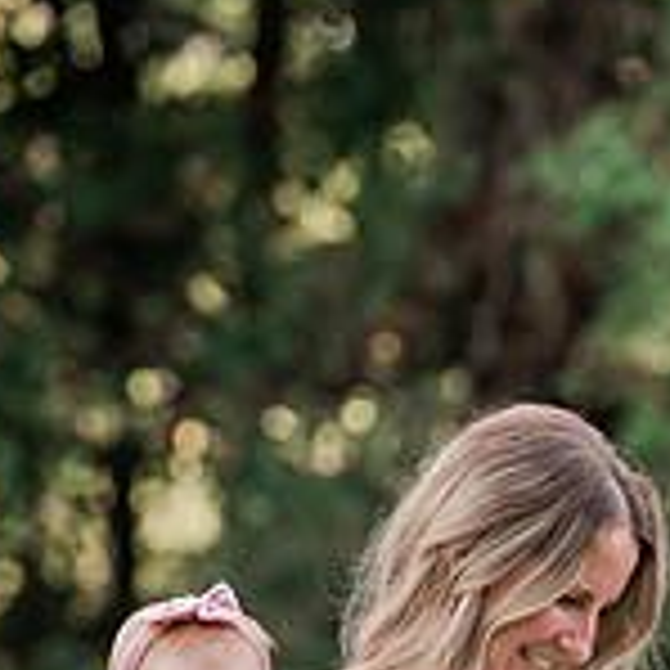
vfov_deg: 5.5
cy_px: 877
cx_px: 607
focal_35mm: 314
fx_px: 6876
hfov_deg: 5.6
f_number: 3.5
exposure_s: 1/250
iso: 320
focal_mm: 122
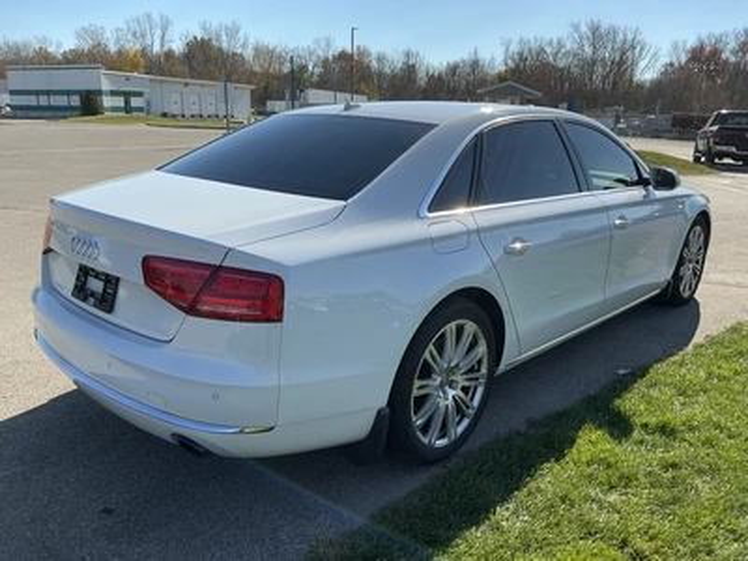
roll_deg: -0.3
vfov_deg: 49.7
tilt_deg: -14.5
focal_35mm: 28
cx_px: 374
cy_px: 280
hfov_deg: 63.4
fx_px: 605
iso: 25
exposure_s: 1/1490
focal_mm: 3
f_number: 1.8
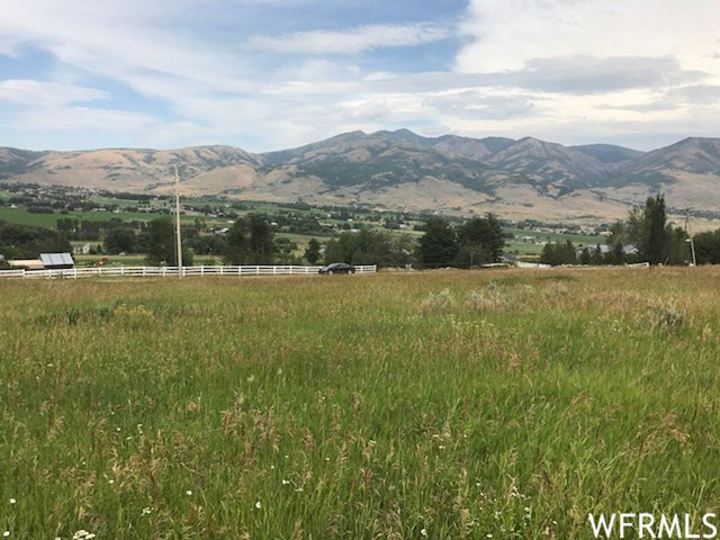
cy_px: 270
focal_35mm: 28
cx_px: 360
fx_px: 582
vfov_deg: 49.7
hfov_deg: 63.4
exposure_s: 1/2740
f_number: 1.8
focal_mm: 3.99
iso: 20
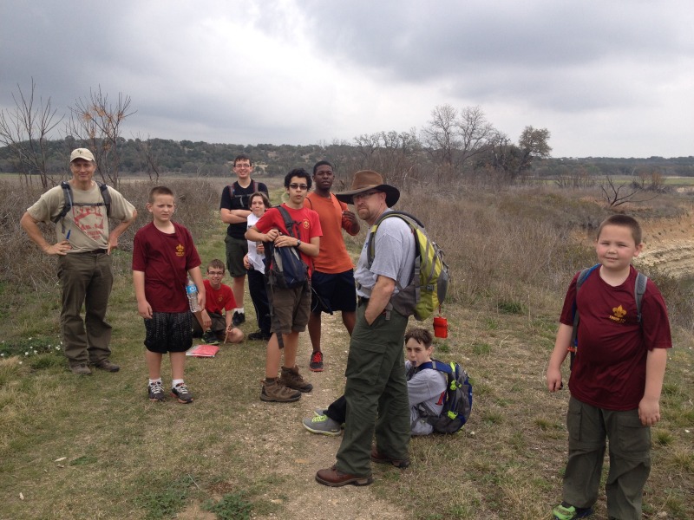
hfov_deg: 52.6
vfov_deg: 40.7
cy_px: 260
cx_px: 347
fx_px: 702
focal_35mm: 35
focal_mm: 4.28
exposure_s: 1/778
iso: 50
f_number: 2.4
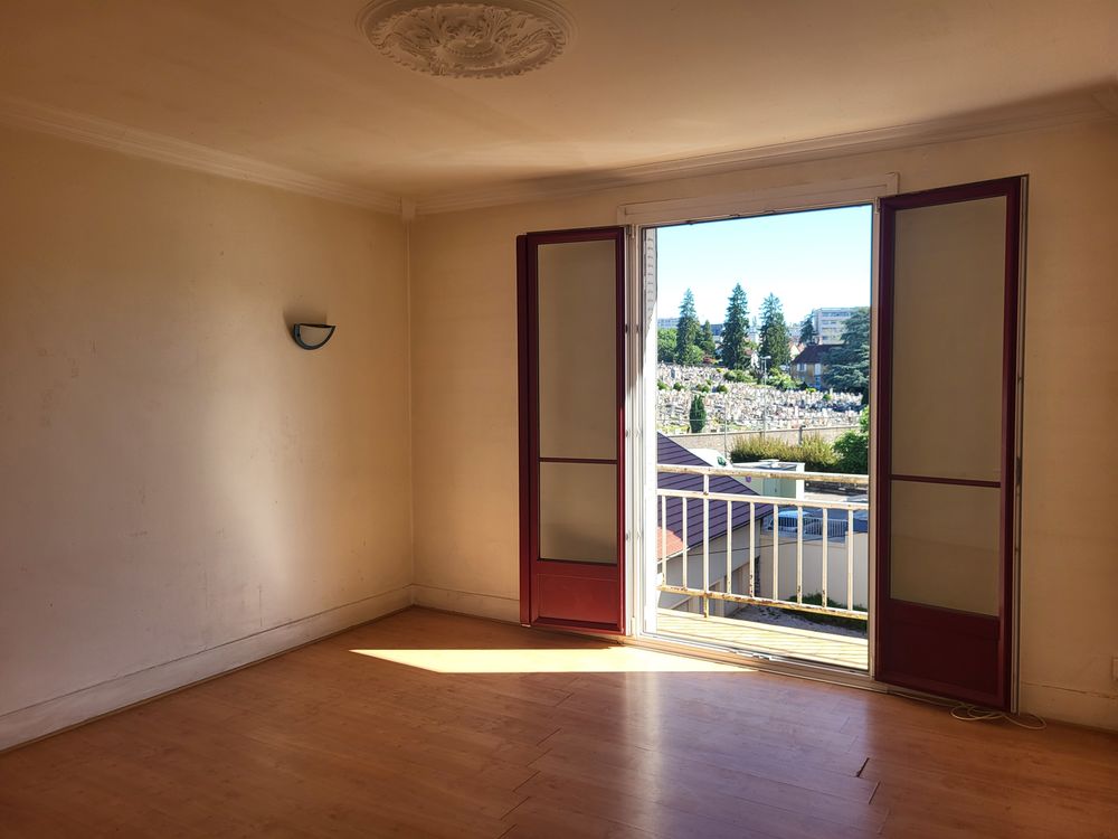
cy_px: 420
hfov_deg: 67.3
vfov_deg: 53.1
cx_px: 559
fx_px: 840
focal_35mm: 26
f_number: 1.8
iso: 40
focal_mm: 5.4
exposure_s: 1/565
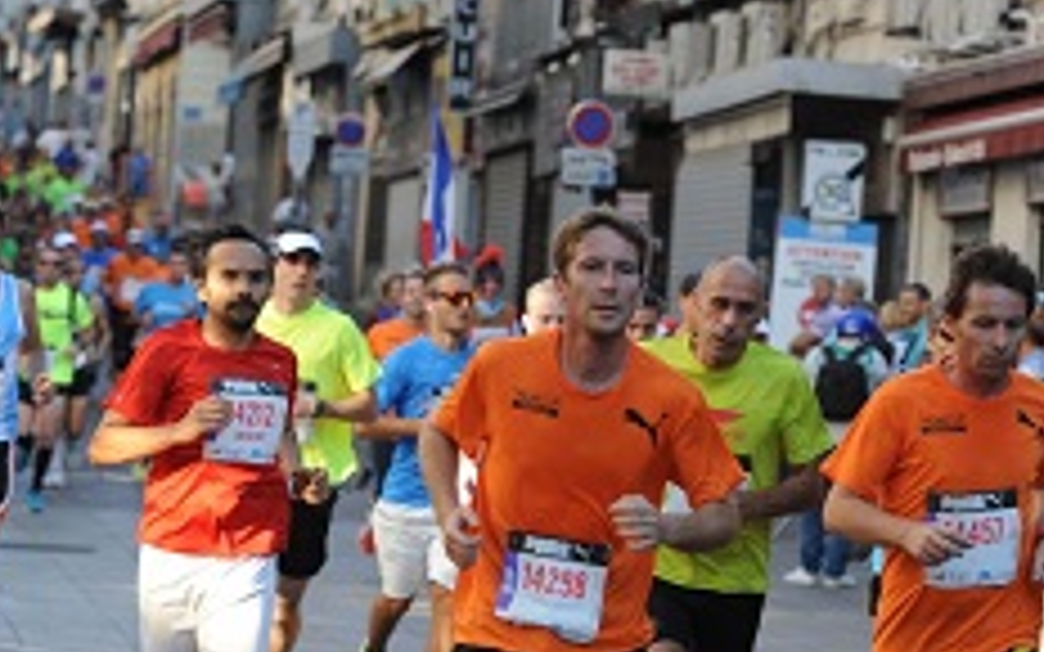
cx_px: 522
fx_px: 6487
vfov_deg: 5.8
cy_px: 459
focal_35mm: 228
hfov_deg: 9.2
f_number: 5.6
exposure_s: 1/500
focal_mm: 130
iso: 800
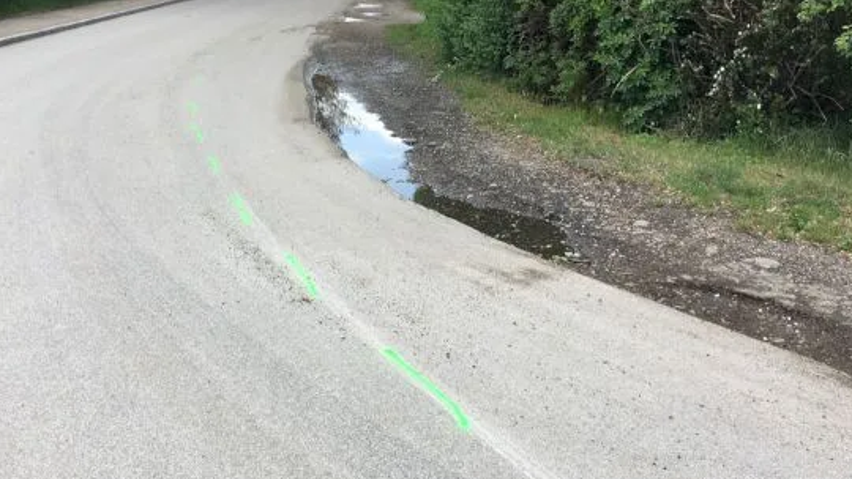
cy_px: 231
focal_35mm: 38
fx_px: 859
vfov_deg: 31.2
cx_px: 361
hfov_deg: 52.6
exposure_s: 1/705
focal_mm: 4.15
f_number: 2.2
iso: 25
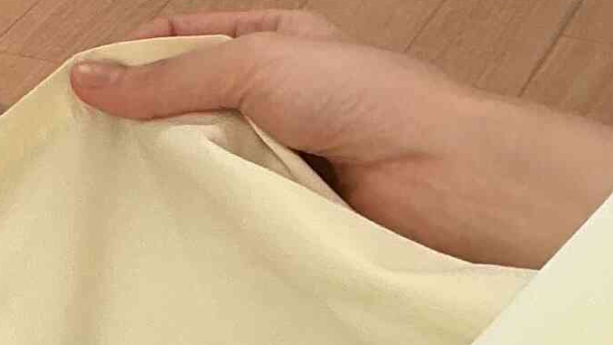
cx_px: -512
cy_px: 341
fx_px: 3055
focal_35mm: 188
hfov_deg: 10.7
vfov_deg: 6.4
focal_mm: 3
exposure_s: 1/120
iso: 40
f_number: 1.8
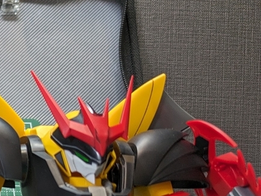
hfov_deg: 22.7
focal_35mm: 73
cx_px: -108
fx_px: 550
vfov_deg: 19.3
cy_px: 216
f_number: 1.89
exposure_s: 1/30
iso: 108
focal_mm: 5.43
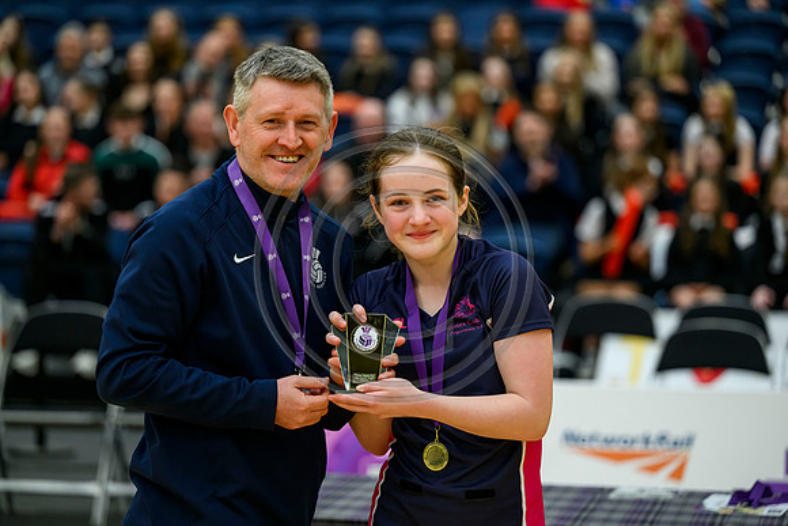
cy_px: 263
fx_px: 2627
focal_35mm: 120
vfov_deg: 11.4
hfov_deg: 17.1
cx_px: 394
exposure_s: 1/640
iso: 3200
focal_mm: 120
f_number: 2.8
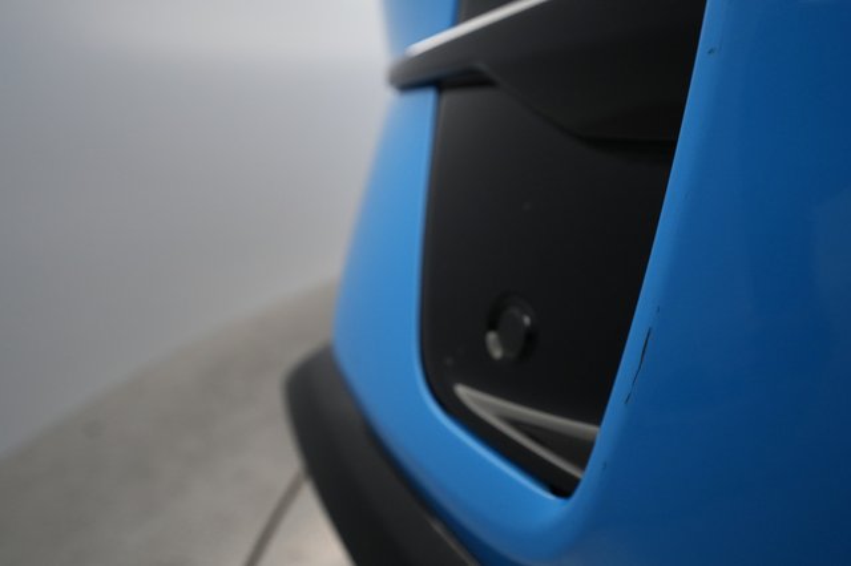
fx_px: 662
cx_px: 426
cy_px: 283
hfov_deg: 65.5
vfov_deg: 46.4
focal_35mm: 28
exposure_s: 1/100
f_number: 5.6
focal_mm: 28
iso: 4000
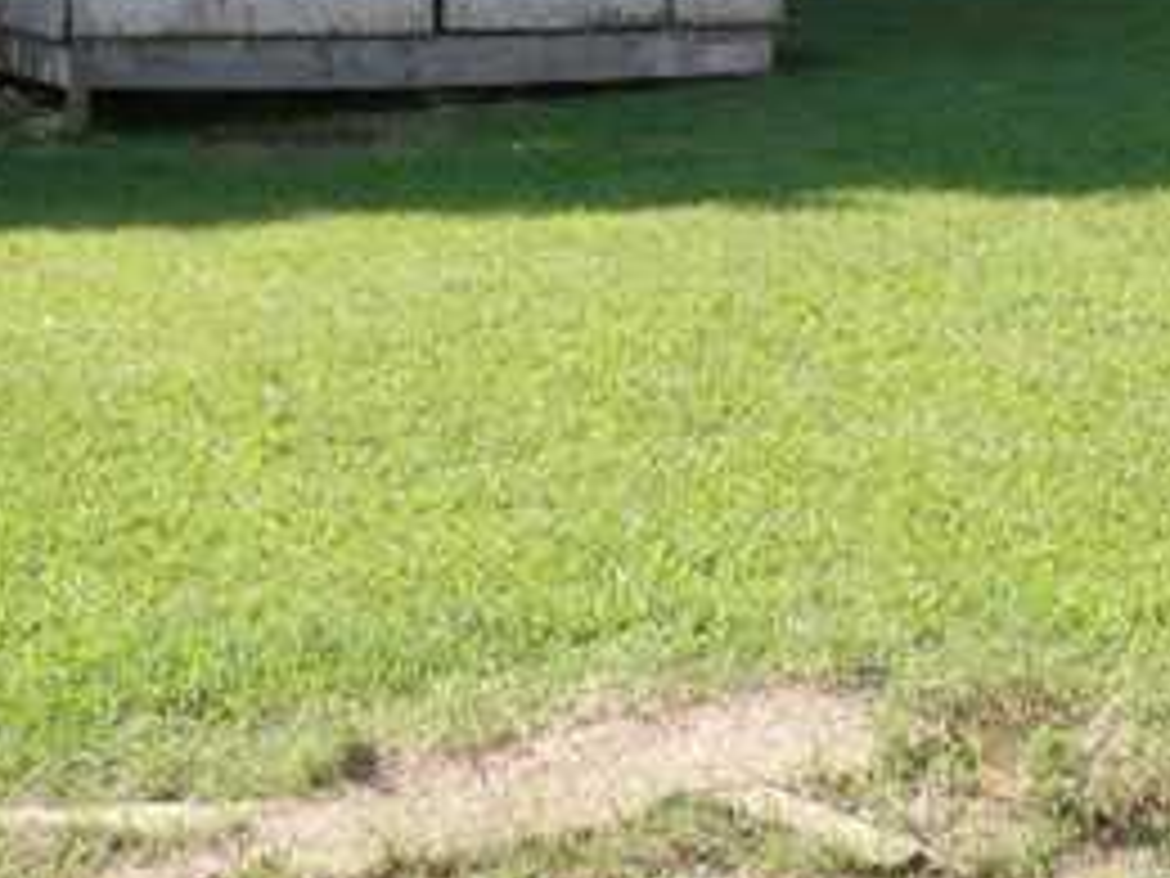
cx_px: 765
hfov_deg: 22.7
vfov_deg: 16.9
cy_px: 77
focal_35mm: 86
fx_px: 2907
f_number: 2.8
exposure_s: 1/500
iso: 100
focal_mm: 5.8
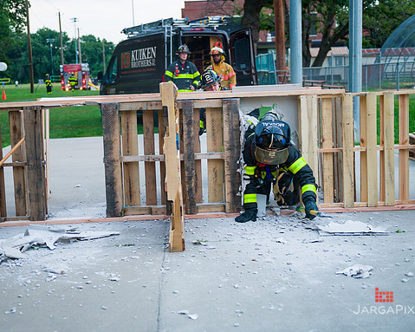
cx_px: 185
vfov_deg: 30.2
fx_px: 614
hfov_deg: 37.3
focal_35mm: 50
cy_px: 166
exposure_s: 1/200
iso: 1600
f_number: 3.2
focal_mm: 44
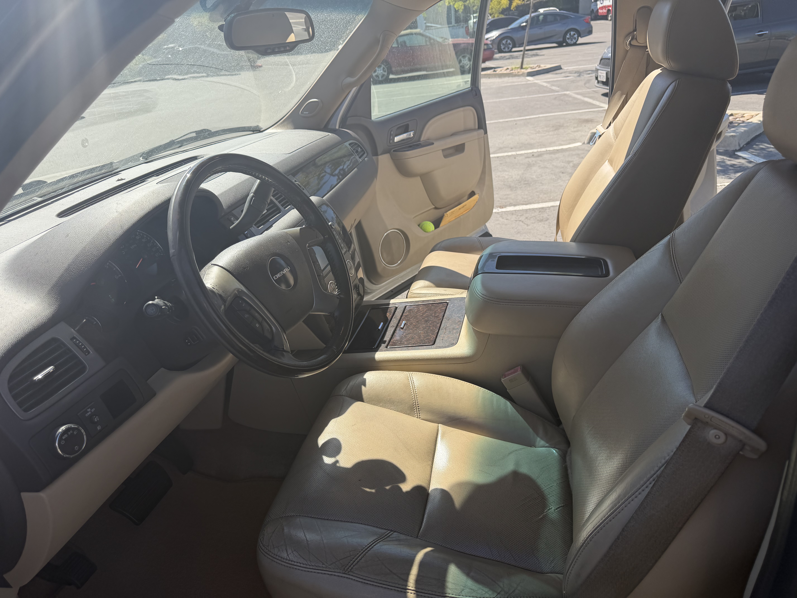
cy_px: 299
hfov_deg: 71.6
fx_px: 553
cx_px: 398
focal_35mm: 24
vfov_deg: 56.8
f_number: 1.78
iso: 80
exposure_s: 1/2169
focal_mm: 6.76
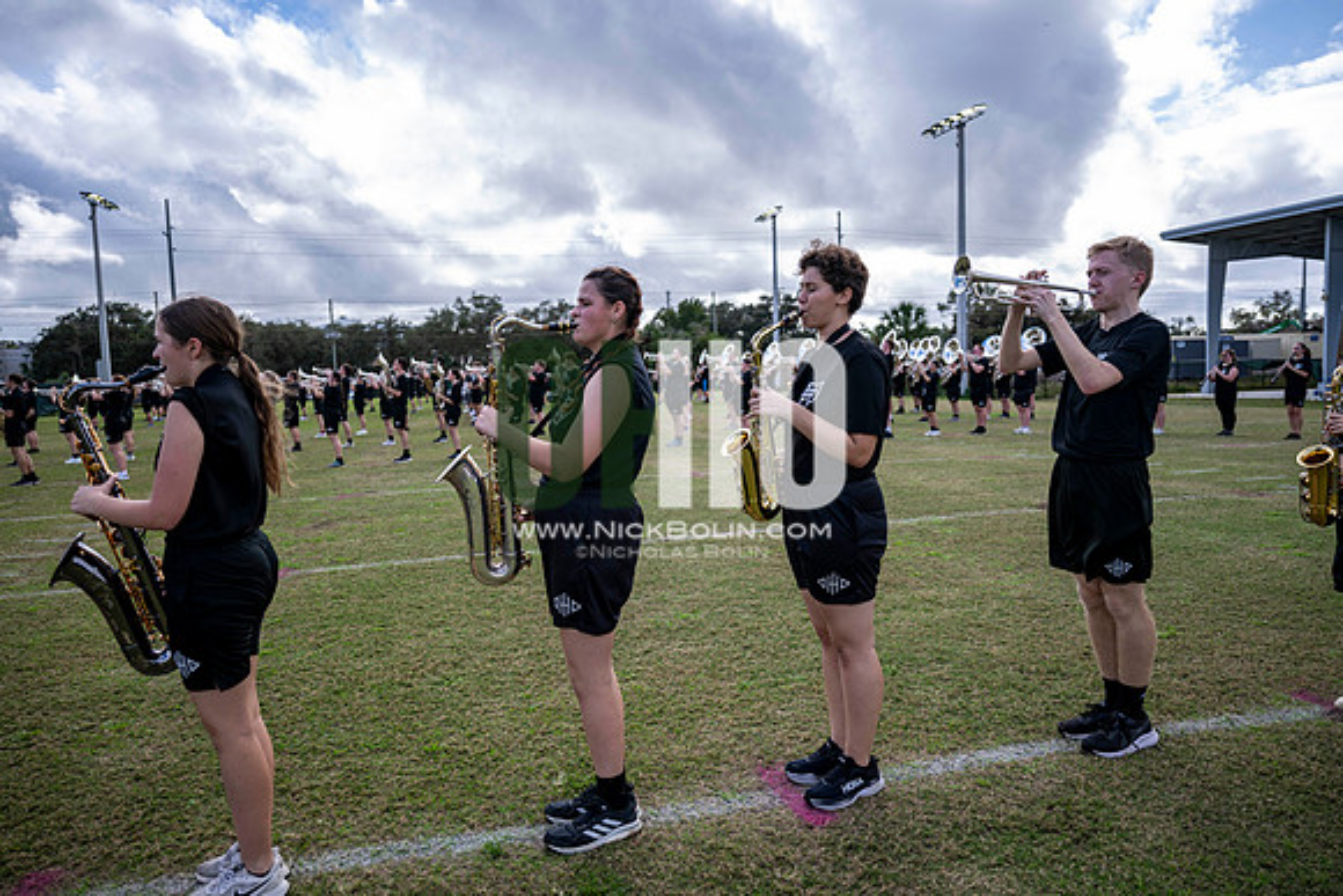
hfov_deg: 73.7
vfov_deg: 53.2
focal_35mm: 24
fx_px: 896
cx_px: 672
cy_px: 448
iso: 125
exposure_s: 1/1250
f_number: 2.8
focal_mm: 24
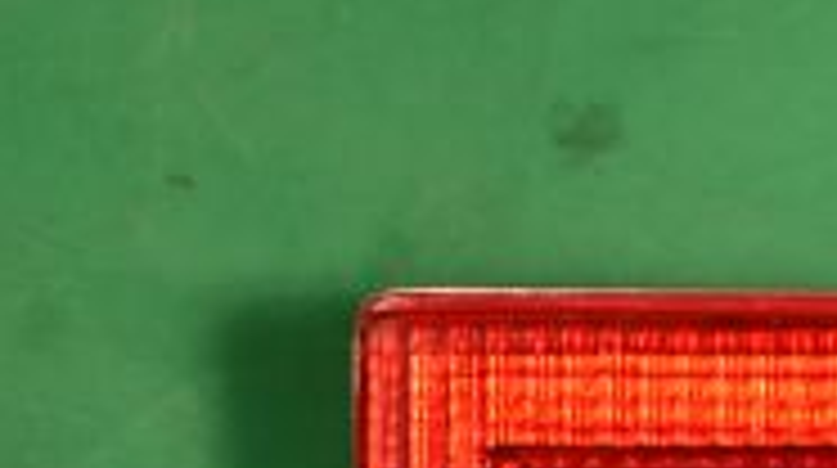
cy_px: 716
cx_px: 1332
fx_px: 4499
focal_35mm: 203
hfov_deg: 10.2
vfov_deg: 5.9
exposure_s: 1/60
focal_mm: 40
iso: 200
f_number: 7.1
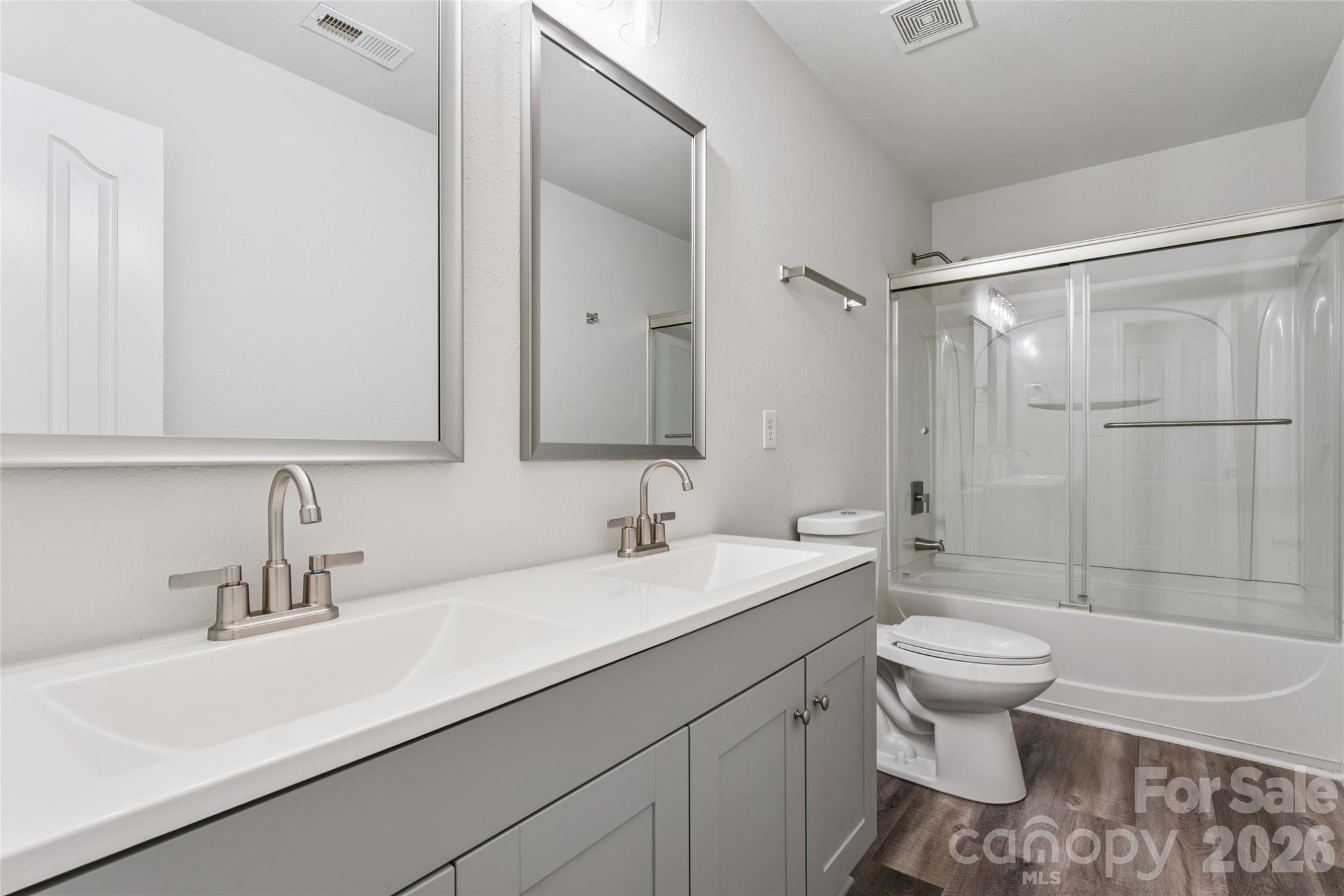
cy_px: 448
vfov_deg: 71.1
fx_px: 627
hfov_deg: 94.0
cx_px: 672
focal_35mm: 17
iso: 100
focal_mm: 16.8
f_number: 13
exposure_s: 1/2
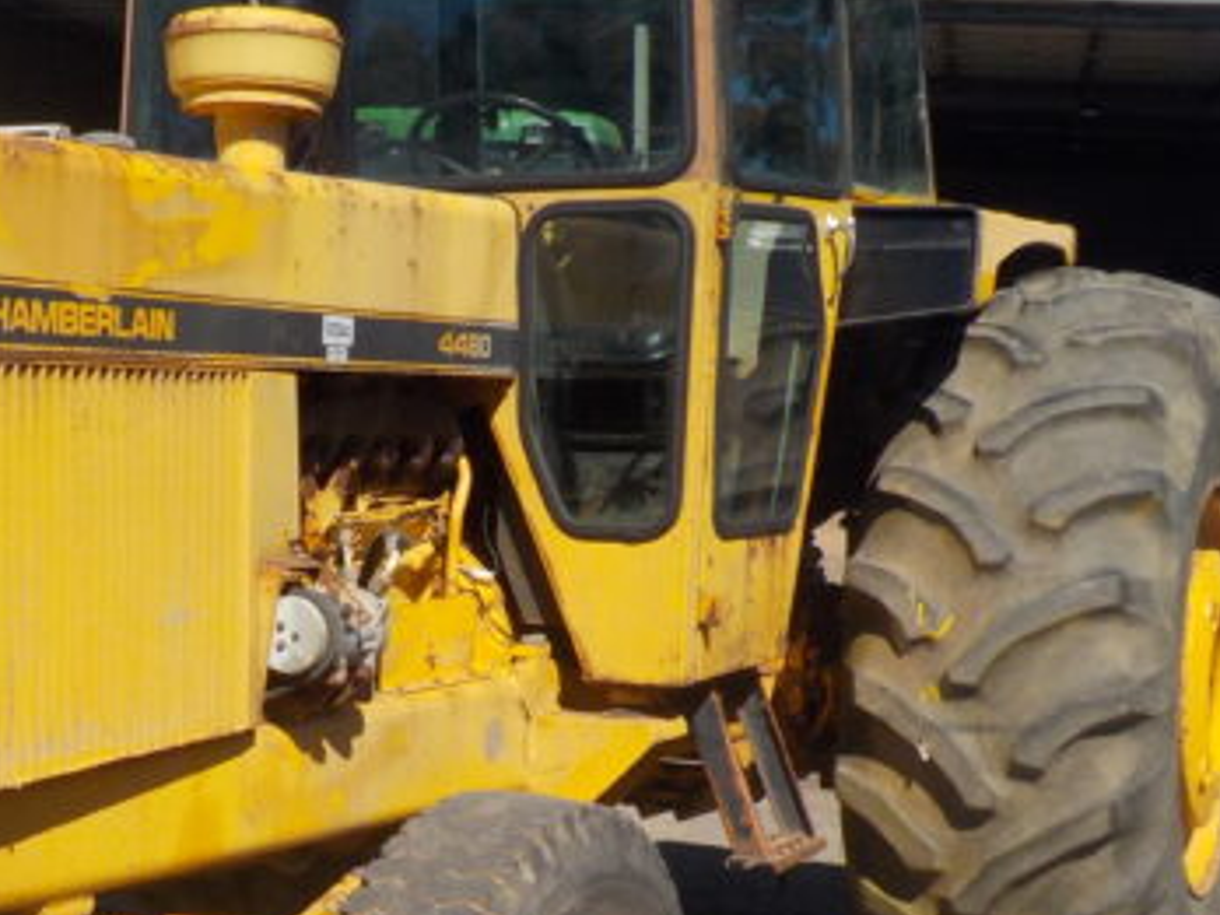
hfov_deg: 27.7
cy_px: 589
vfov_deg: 21.3
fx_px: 2432
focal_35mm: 69
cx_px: 266
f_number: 3.3
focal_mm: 4.1
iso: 125
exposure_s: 1/1250
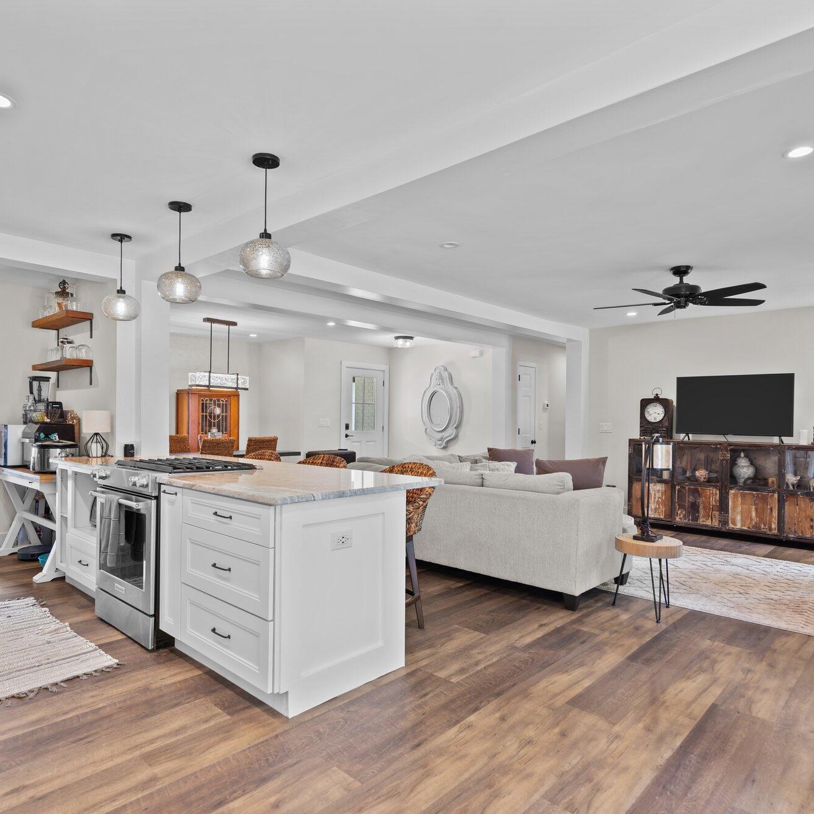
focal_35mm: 21
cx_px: 405
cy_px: 417
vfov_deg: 72.1
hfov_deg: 72.1
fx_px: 559
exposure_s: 1/6
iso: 400
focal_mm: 16
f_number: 4
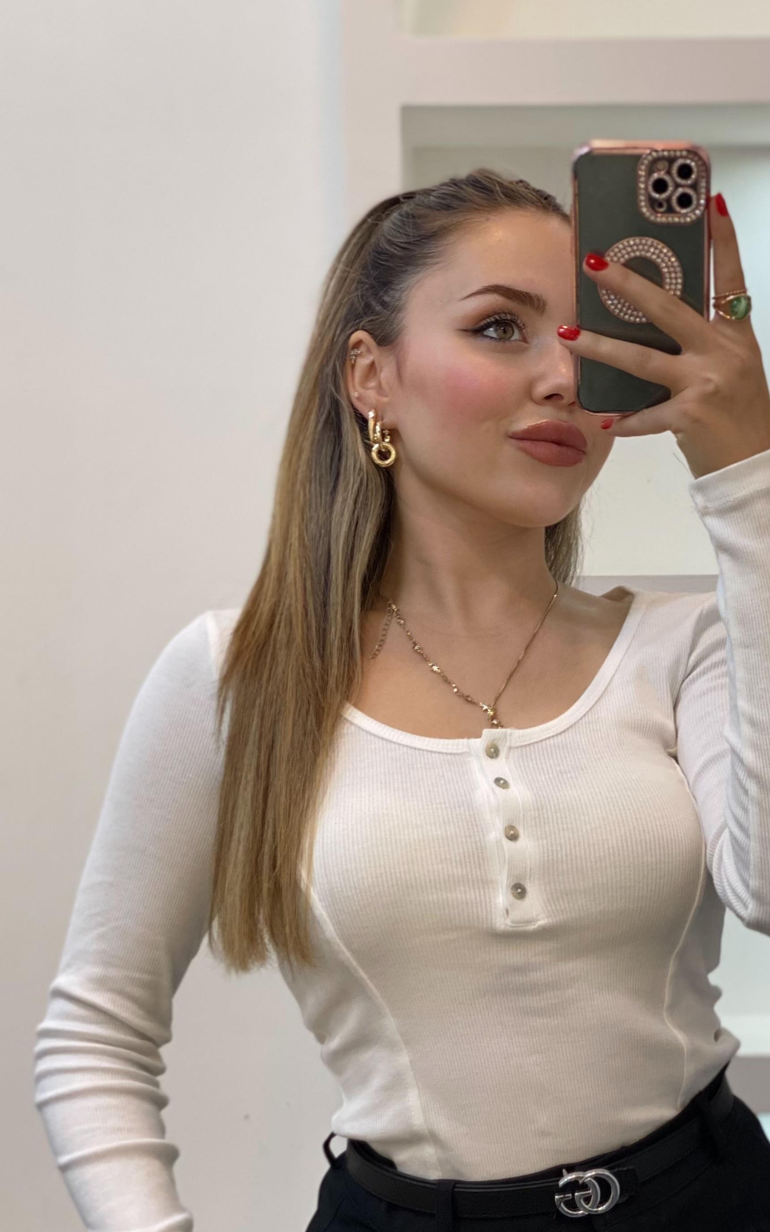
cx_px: 541
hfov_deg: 16.1
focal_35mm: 81
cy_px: 824
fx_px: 2720
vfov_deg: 25.4
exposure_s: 1/100
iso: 80
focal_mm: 6
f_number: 2
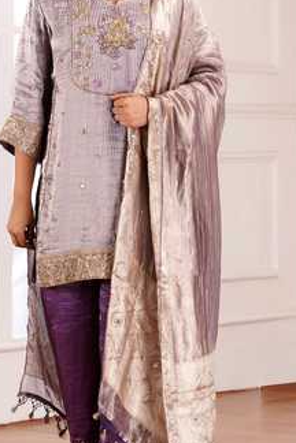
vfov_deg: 13.8
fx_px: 1838
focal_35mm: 149
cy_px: 198
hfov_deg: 9.2
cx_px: 112
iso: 200
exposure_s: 1/125
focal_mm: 92
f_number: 10
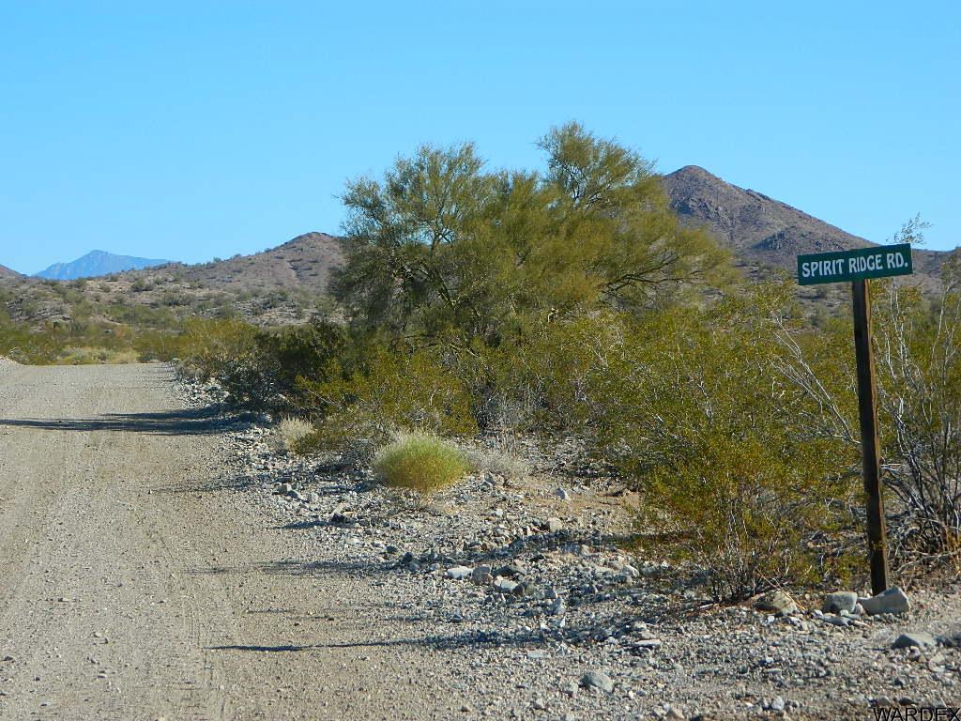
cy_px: 360
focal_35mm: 103
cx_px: 480
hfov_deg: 19.1
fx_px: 2859
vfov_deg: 14.4
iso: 80
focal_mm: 18.6
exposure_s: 1/500
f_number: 4.5
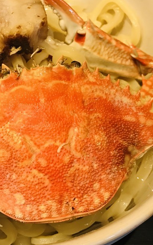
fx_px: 387
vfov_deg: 35.0
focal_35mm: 58
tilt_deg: -55.7
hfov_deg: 22.1
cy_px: 97
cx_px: 29
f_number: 1.8
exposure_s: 1/15
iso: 64
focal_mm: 3.99
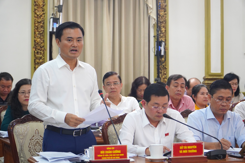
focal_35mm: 102
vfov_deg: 13.4
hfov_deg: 20.0
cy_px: 82
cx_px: 122
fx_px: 694
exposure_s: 1/125
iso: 1000
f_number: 4
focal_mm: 68
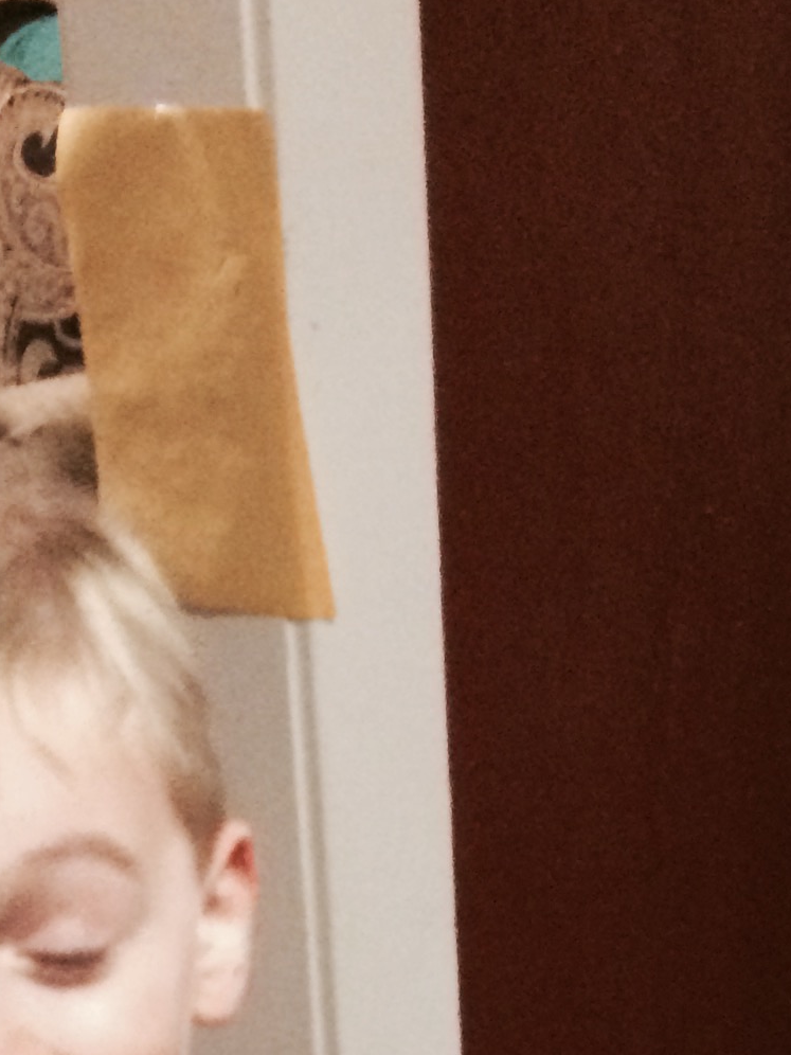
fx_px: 2894
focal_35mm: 95
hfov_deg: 15.4
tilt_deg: -34.4
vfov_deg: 18.0
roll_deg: +1.2
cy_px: 1657
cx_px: 709
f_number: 2.2
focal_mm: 4.15
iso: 320
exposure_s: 1/15
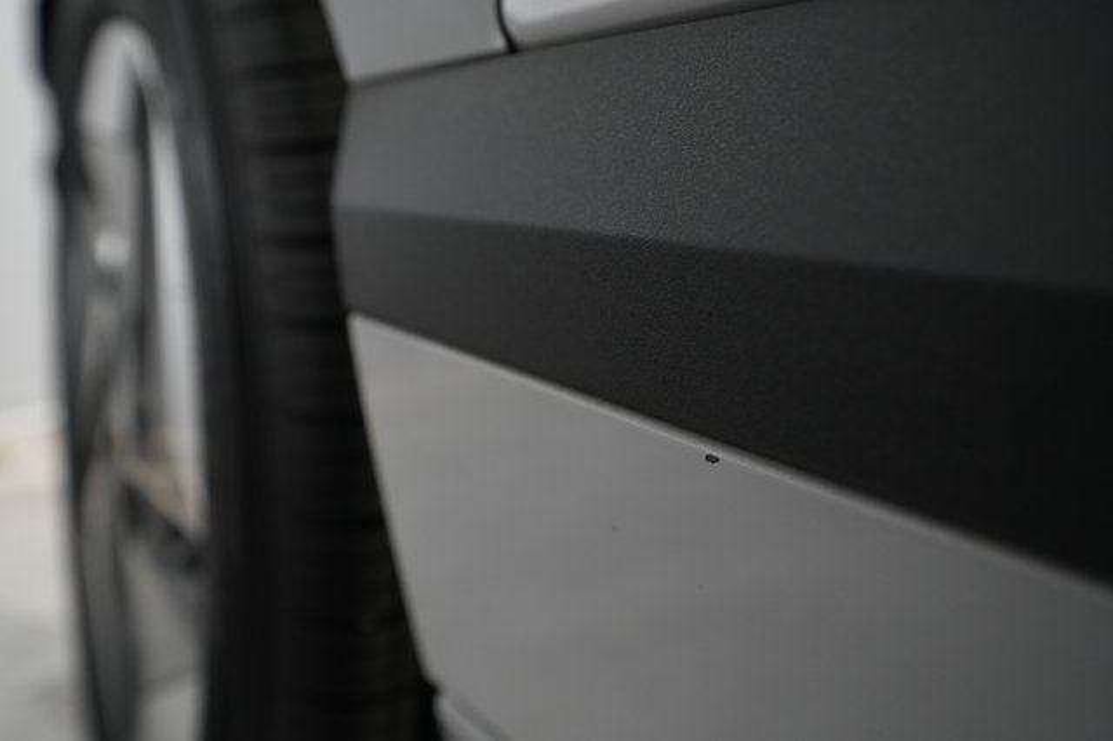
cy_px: 370
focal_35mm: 28
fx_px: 865
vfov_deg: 46.4
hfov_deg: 65.5
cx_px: 556
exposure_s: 1/100
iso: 3200
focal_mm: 28
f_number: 5.6
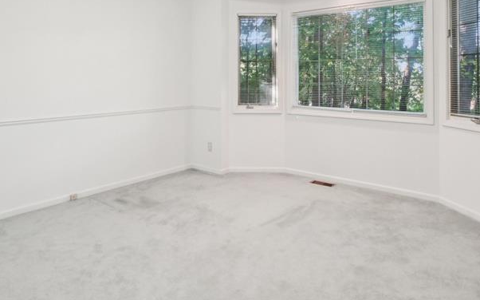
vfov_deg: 45.9
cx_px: 216
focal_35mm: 26
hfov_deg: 70.2
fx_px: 340
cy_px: 76
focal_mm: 10
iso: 800
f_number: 8
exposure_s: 1/30
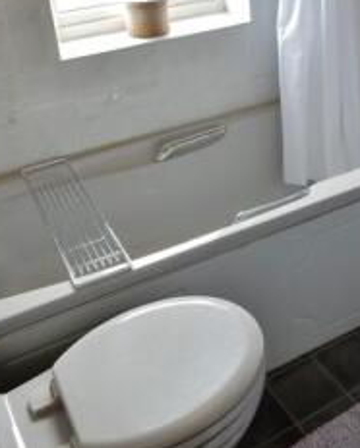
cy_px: 92
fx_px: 612
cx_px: 263
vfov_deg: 38.8
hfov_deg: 32.3
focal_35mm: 46
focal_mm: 4.5
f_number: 3.7
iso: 125
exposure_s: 1/30
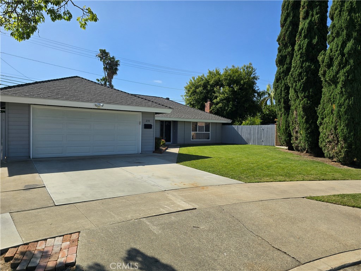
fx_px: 240
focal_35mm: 23
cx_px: 180
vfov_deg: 58.9
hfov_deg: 73.9
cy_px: 136
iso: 12
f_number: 1.7
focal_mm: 6.3
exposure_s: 1/944
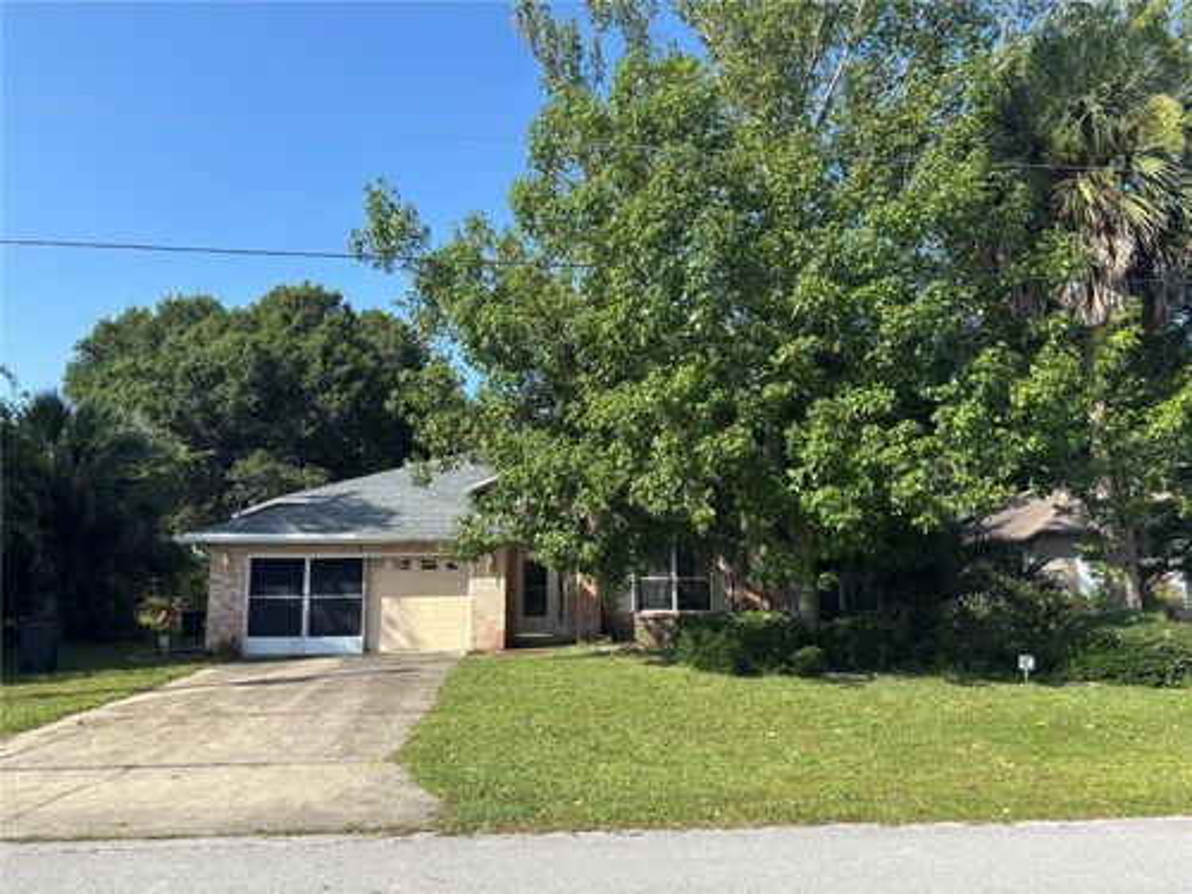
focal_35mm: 26
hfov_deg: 67.3
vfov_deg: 53.1
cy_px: 447
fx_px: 895
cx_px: 596
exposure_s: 1/1783
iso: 50
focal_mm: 5.96
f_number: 1.6
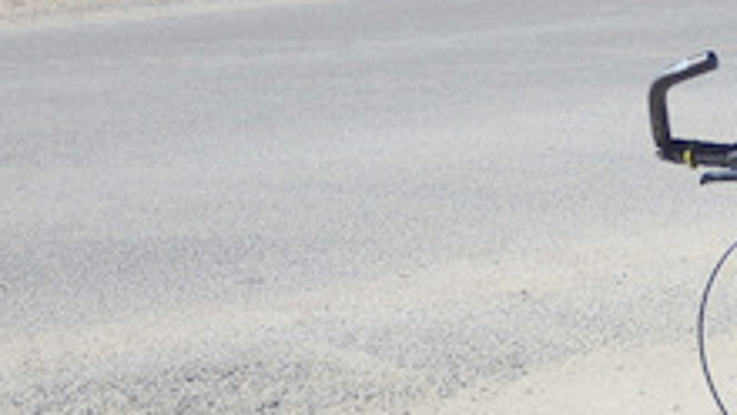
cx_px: 774
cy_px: 69
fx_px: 1838
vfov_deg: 12.8
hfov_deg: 21.7
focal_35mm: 94
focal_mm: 6.8
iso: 125
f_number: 13
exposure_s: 1/160
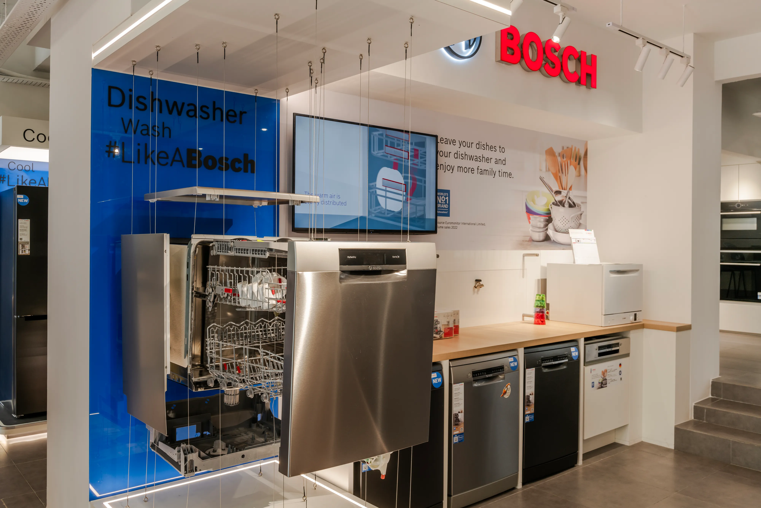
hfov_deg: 63.6
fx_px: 613
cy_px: 254
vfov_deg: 45.0
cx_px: 380
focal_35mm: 29
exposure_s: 1/5
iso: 100
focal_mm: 29
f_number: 11
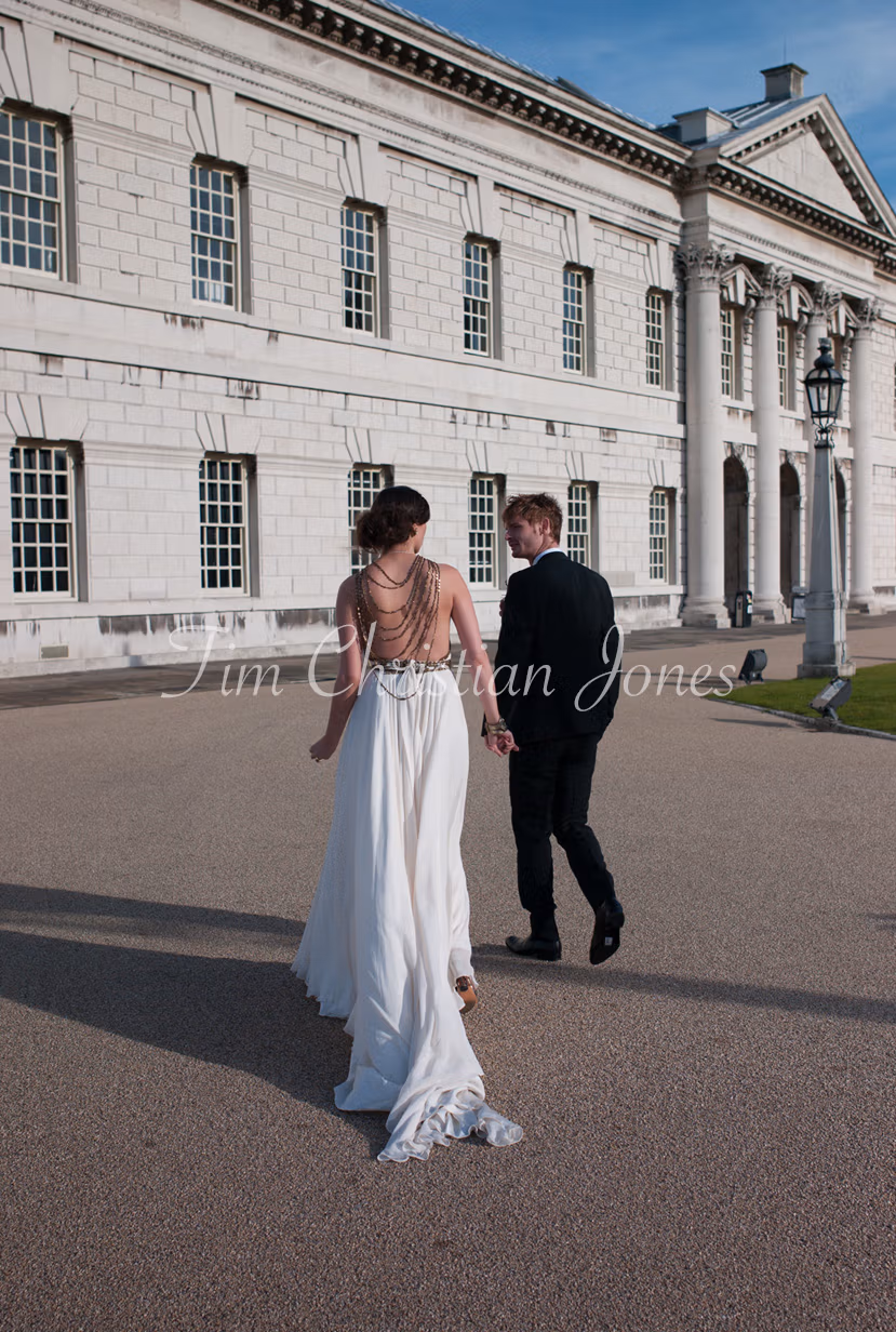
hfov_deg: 35.3
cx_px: 448
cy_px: 666
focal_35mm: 38
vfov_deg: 50.6
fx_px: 1409
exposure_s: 1/3000
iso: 160
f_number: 3.4
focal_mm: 28
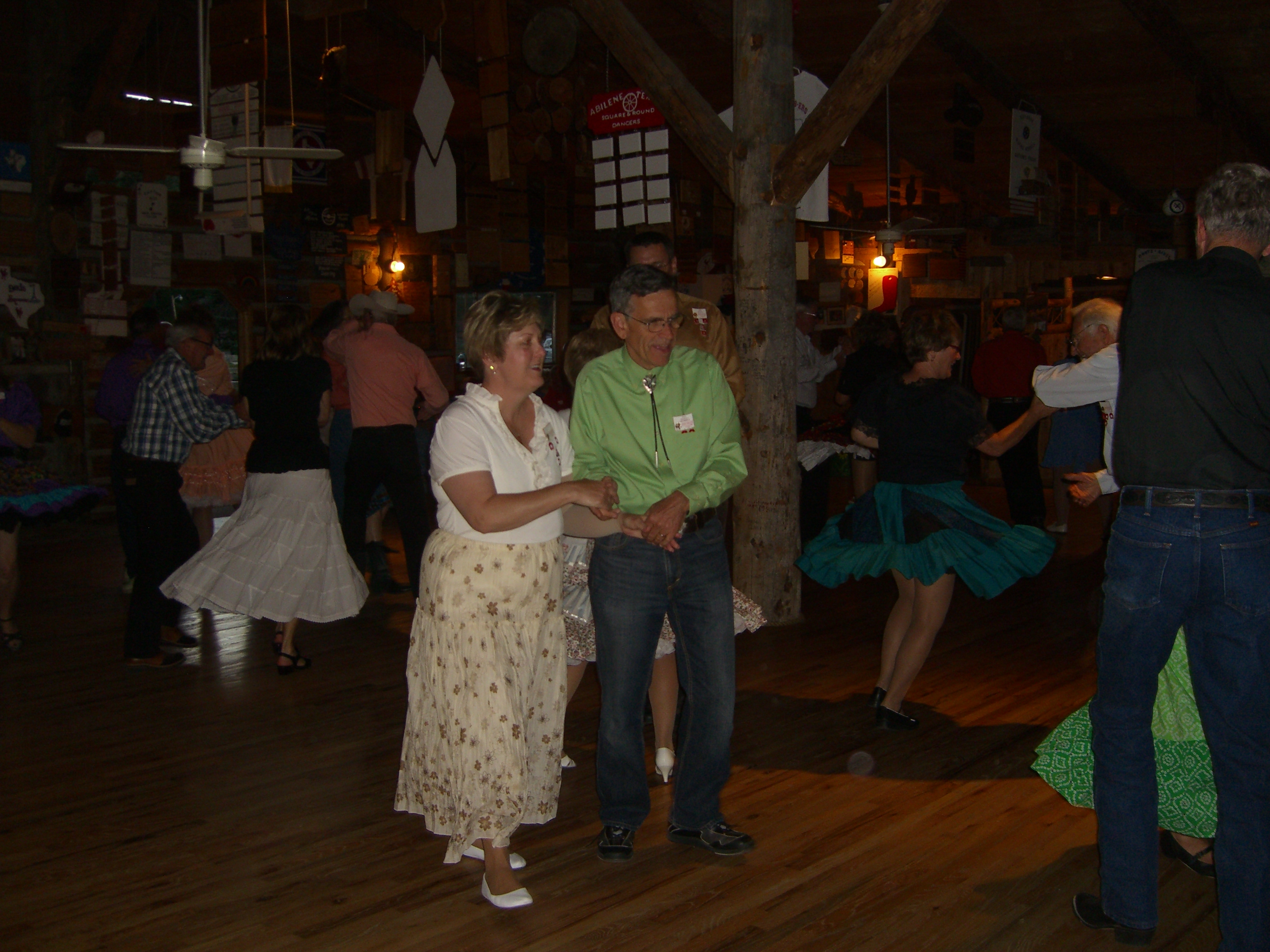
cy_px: 476
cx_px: 635
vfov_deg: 37.7
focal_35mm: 38
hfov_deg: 49.0
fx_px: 1394
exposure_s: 1/60
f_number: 2.8
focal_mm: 7.9
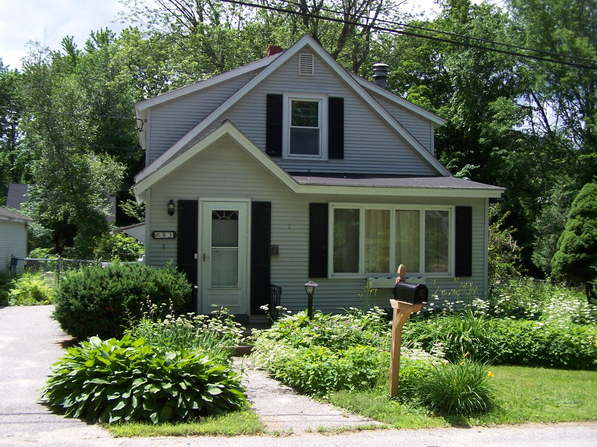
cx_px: 298
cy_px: 224
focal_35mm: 38
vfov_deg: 37.7
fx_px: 655
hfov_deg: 49.0
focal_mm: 6.3
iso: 80
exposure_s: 1/750
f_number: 2.8
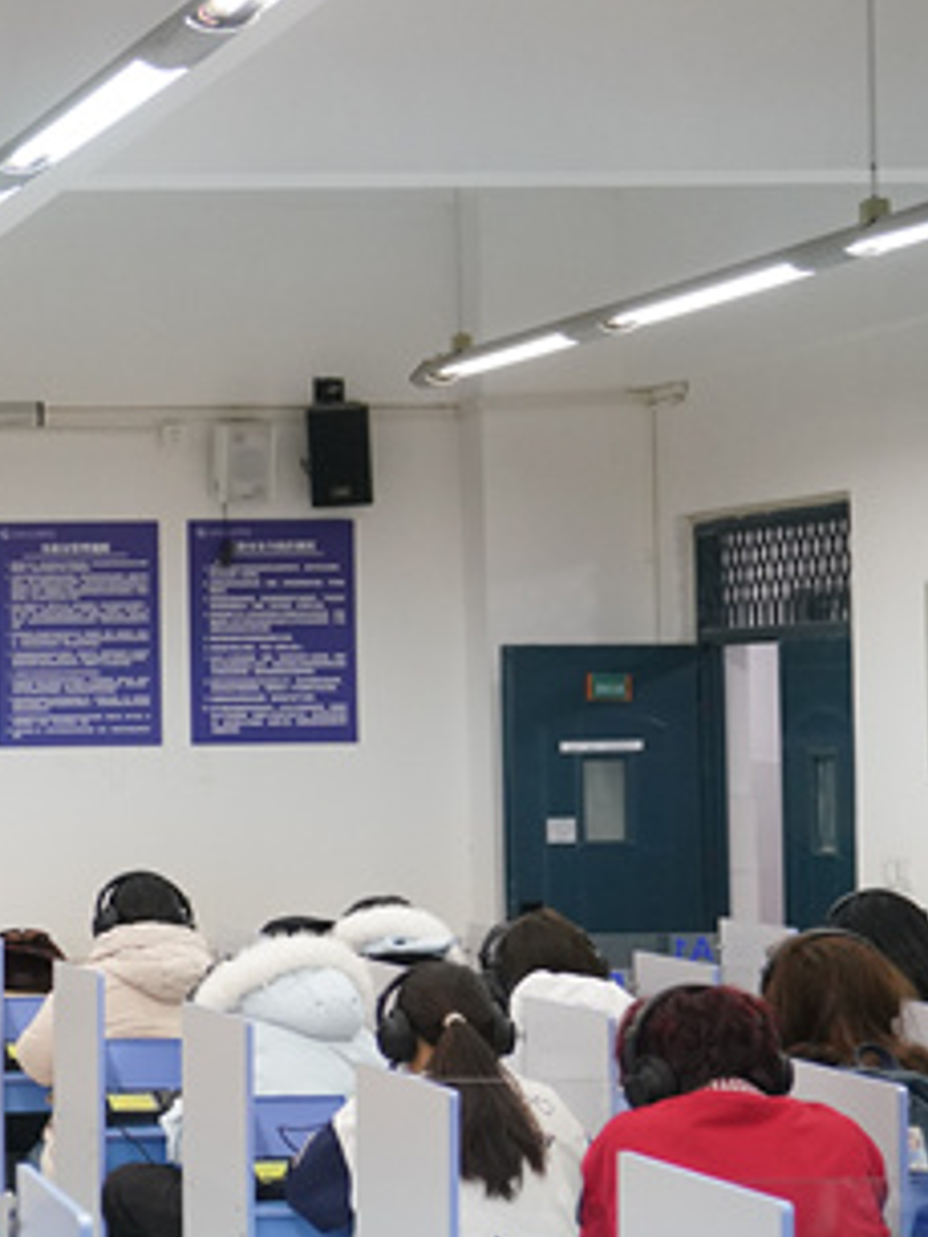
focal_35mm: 101
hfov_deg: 13.6
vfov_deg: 19.4
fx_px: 3608
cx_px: -579
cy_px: 616
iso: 2500
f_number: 3.2
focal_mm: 40
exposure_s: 1/160
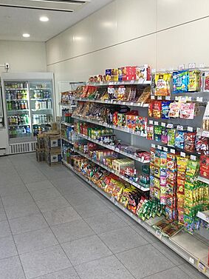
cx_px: 100
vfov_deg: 52.6
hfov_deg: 40.7
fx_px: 282
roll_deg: -1.5
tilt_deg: -11.2
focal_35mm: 35
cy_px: 132
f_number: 2.4
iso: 32
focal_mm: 3.3
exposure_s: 1/30
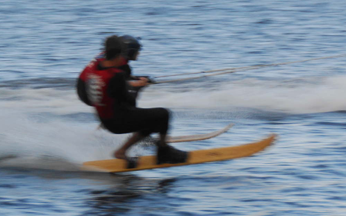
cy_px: 106
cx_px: 173
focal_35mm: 92
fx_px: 868
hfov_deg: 22.6
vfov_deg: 14.2
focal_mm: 60
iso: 100
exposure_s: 1/100
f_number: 5
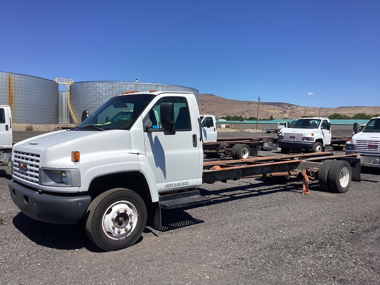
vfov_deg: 45.4
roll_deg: -0.6
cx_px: 190
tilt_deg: -2.8
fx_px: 340
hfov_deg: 58.4
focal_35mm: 31
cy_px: 142
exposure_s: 1/2092
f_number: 2.4
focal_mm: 3.3
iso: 25
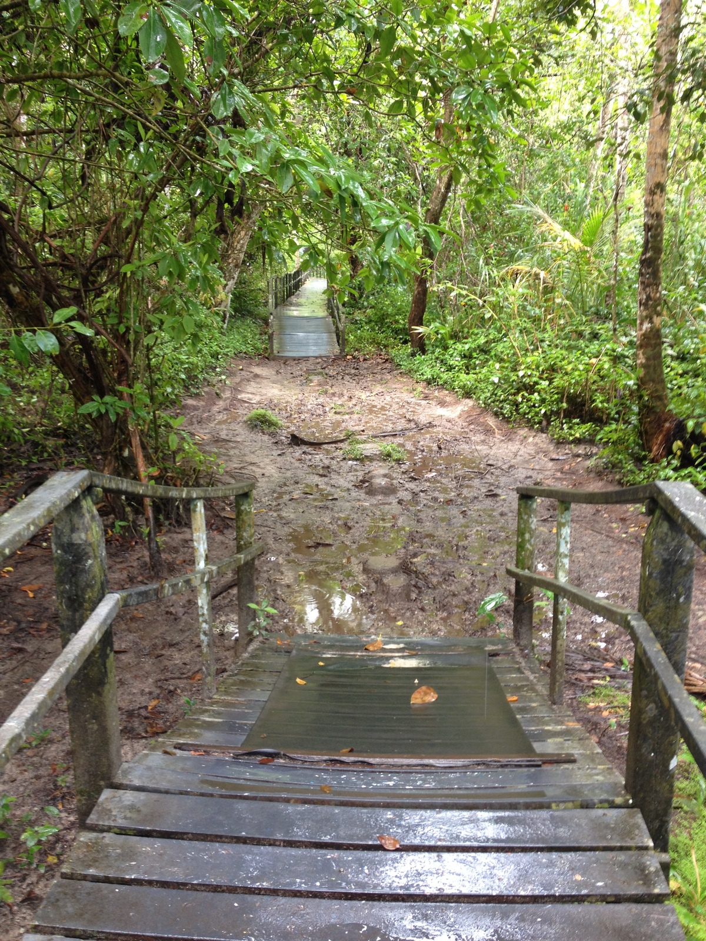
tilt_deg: -16.1
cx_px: 353
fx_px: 952
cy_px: 470
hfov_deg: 40.7
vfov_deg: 52.6
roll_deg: +2.3
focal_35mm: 35
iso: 50
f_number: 2.4
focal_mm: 4.28
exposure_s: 1/20
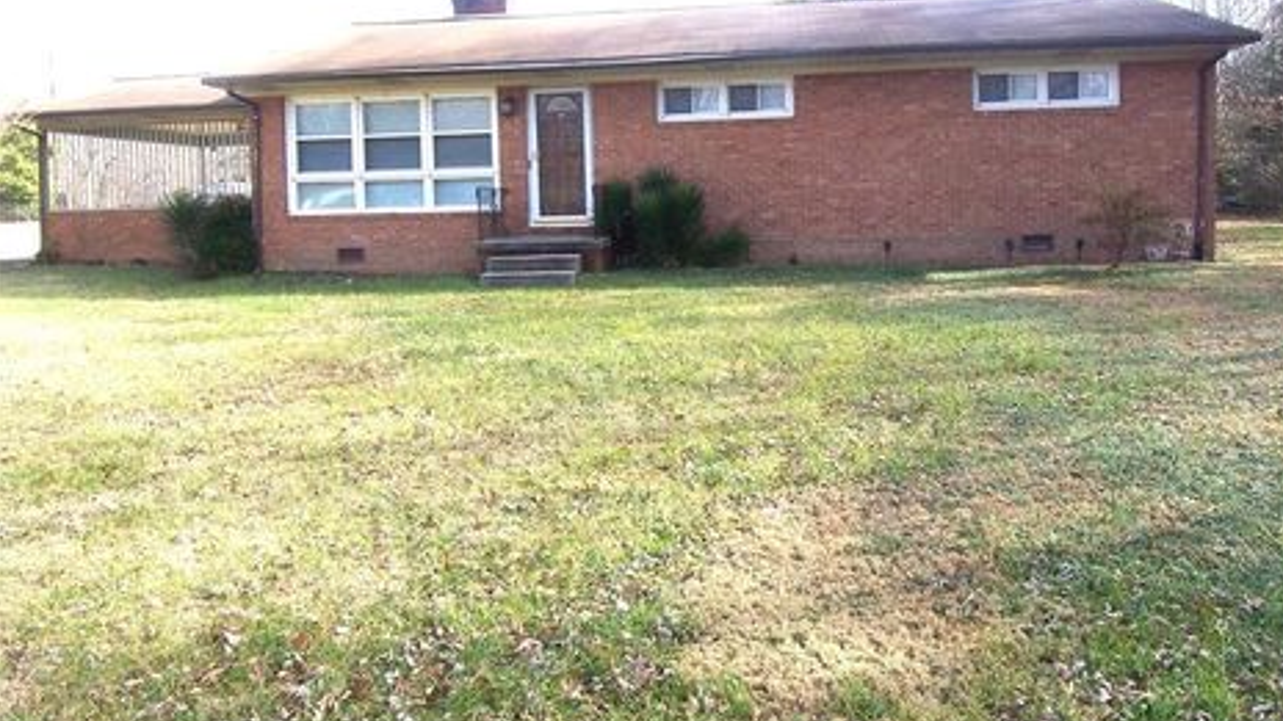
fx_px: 919
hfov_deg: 69.8
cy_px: 258
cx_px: 689
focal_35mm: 27
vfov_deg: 42.5
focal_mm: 3.8
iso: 64
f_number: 5.6
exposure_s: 1/100
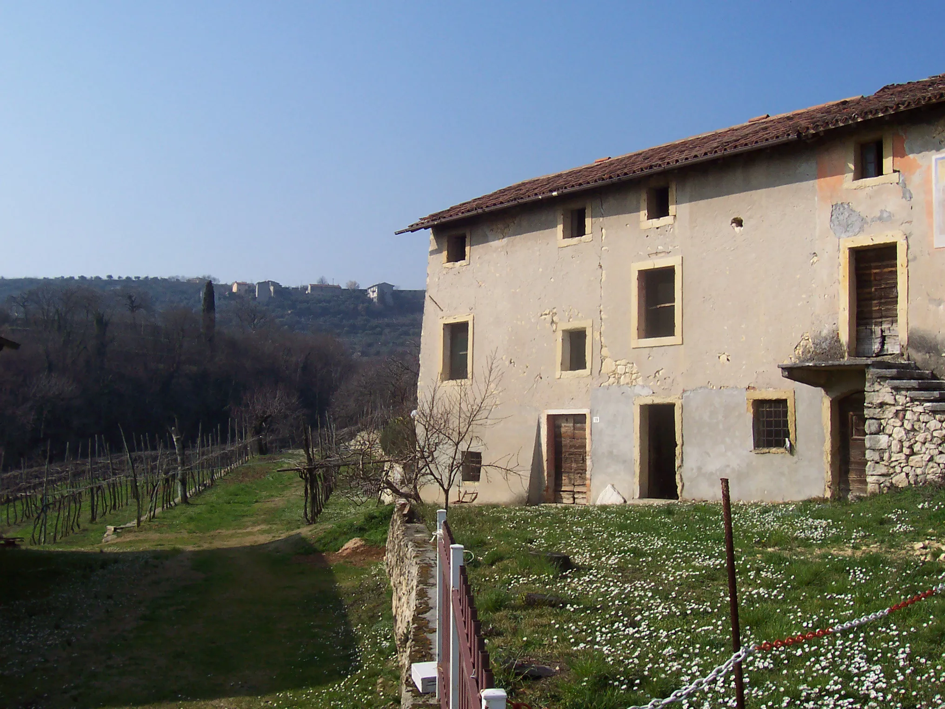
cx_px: 472
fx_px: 1010
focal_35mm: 37
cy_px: 354
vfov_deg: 38.7
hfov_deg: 50.1
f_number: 5.6
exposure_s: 1/750
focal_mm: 5.6
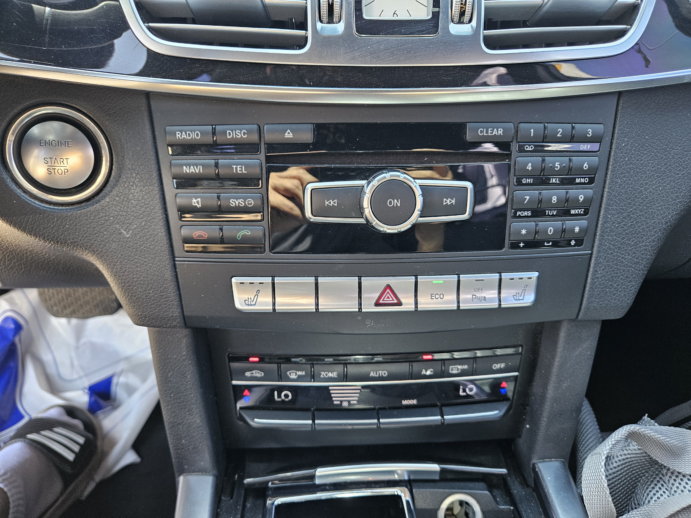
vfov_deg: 58.9
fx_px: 459
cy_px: 259
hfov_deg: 73.9
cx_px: 346
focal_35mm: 23
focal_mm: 5.4
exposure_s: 1/170
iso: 320
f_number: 1.8
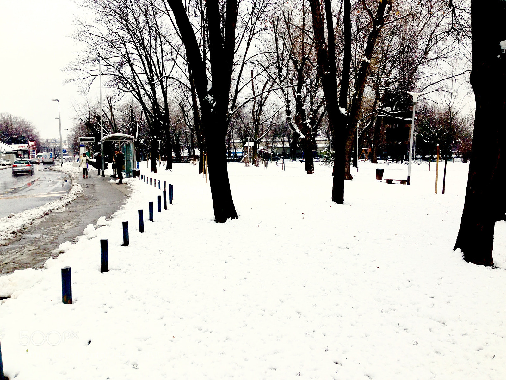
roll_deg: +0.4
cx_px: 253
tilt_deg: -2.5
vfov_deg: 42.9
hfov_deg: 55.4
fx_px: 482
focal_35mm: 33
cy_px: 190
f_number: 2.4
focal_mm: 4.12
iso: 50
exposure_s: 1/497
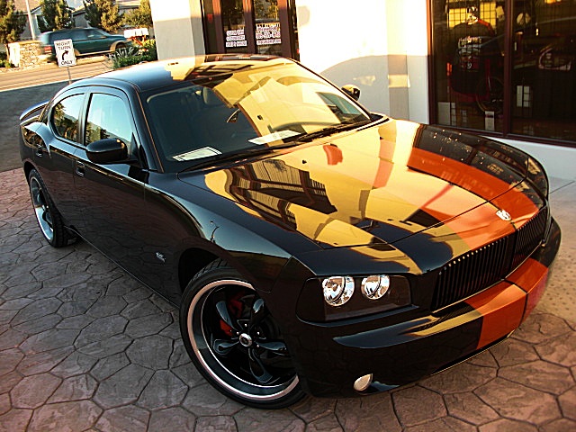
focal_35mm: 36
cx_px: 288
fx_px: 599
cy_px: 216
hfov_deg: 51.4
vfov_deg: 39.7
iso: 50
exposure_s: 1/60
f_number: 2.8
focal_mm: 6.3
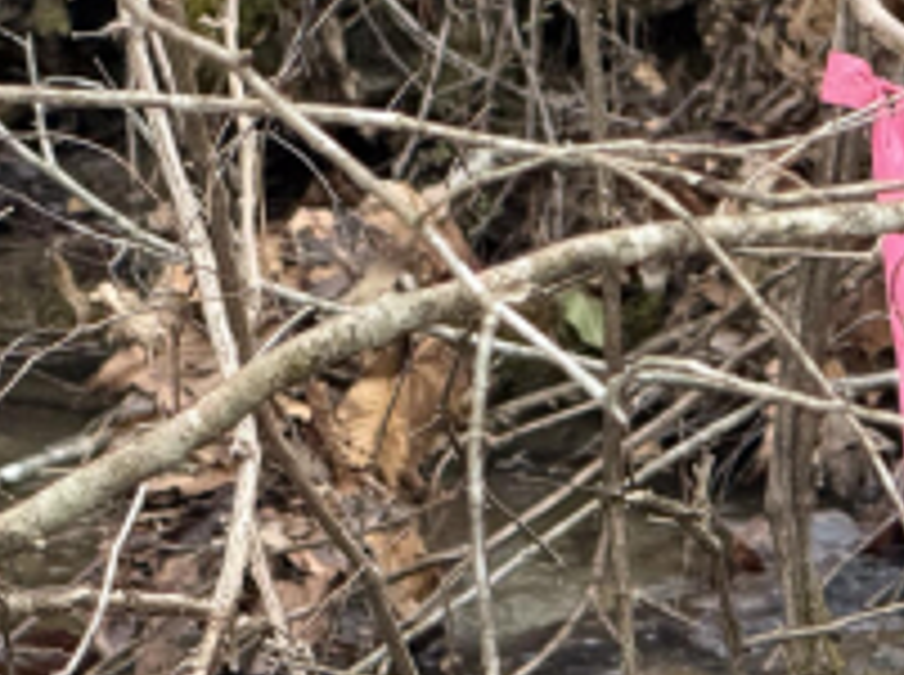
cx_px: 911
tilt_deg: -17.8
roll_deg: -0.7
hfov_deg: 5.0
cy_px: 207
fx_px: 10401
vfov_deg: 3.7
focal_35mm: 399
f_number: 2.8
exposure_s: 1/99
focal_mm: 15.66
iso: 250
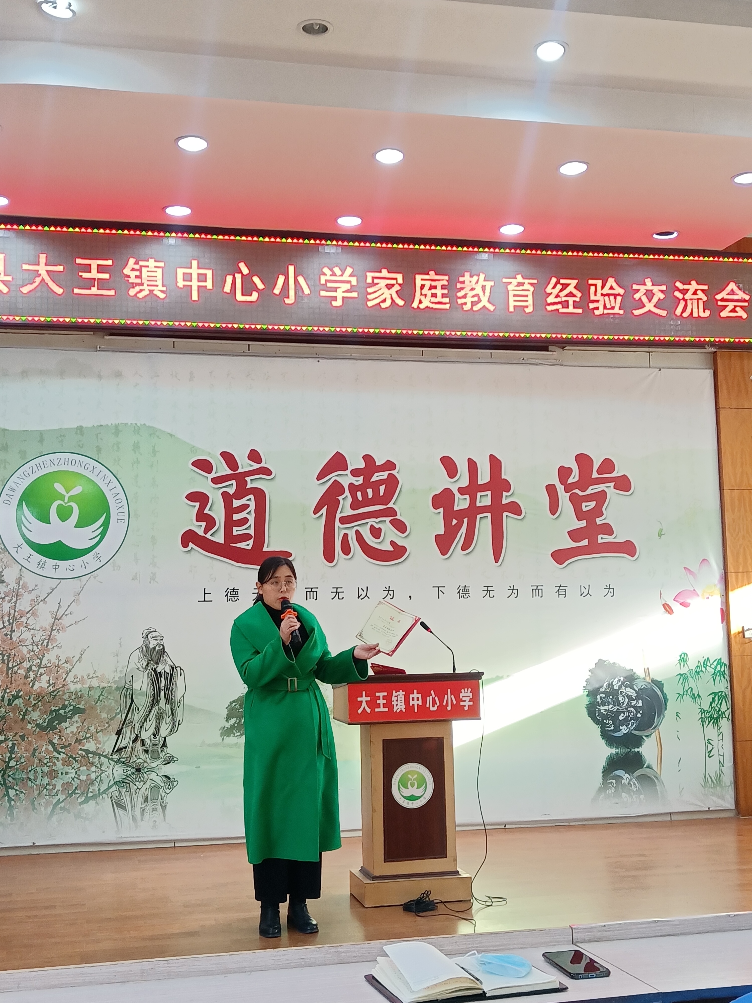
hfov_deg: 32.2
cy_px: 502
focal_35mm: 45
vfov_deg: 42.1
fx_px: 1303
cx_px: 376
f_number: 1.8
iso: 258
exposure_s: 1/50
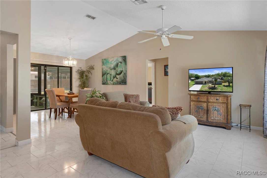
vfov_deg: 63.2
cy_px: 89
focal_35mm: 20
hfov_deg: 85.4
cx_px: 134
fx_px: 145
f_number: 8
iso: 250
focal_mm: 13
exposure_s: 1/1.43
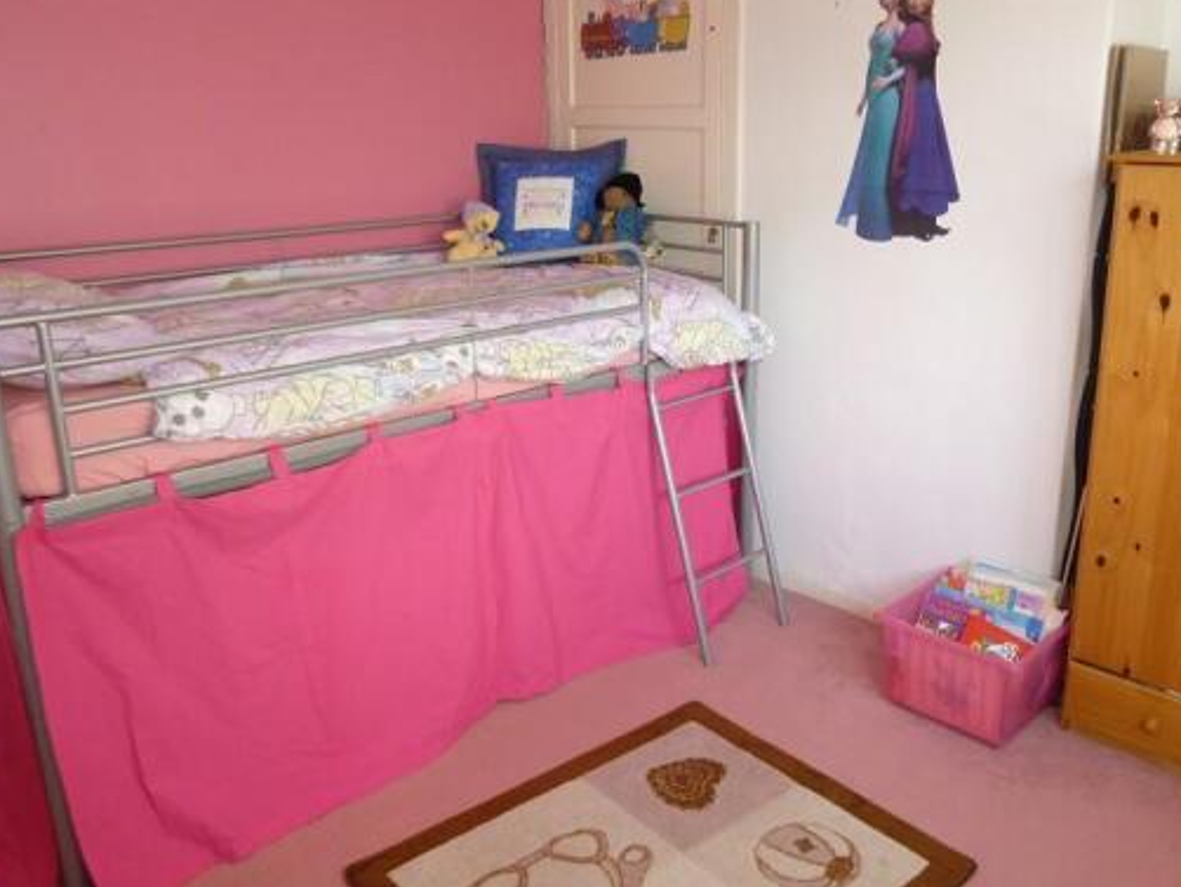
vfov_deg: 48.3
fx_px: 990
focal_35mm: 29
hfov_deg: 61.5
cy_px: 425
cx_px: 655
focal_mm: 4.5
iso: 160
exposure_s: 1/60
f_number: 3.1
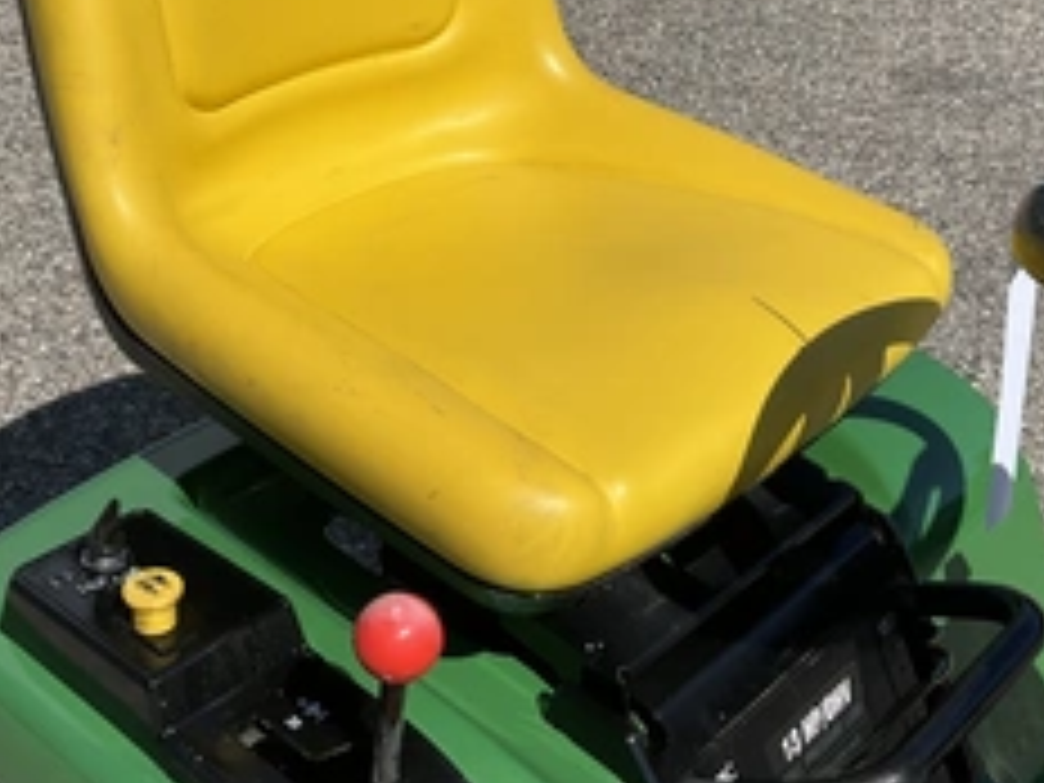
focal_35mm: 50
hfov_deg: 38.2
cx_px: 500
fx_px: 1508
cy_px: 351
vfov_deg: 29.1
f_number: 1.8
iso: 25
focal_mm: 3
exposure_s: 1/3788
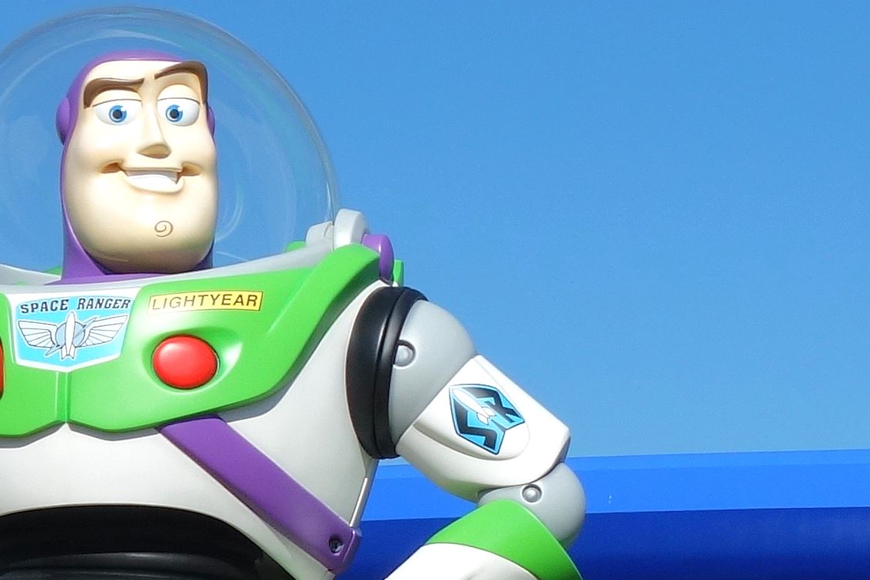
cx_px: 947
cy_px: 503
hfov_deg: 12.3
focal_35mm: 164
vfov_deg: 8.3
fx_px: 3963
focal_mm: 12.48
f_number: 5.6
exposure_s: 1/800
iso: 125
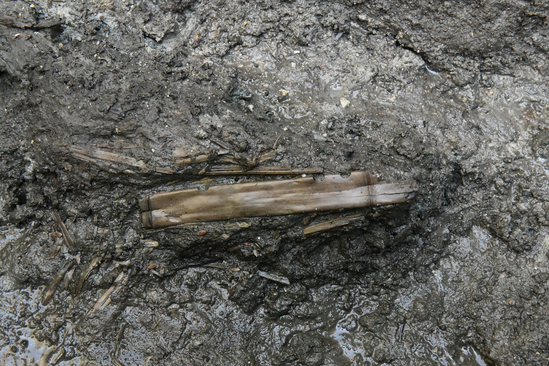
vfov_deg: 28.1
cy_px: 183
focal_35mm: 48
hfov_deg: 41.1
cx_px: 274
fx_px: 732
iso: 25600
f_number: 13
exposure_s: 1/1250
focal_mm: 48
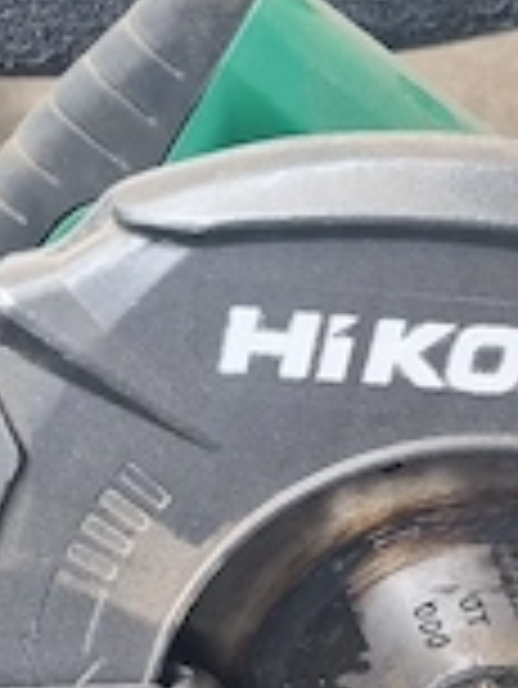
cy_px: 818
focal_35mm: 68
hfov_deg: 20.5
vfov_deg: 25.7
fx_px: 1355
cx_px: 586
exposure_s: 1/156
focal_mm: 5.4
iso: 50
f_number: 1.8
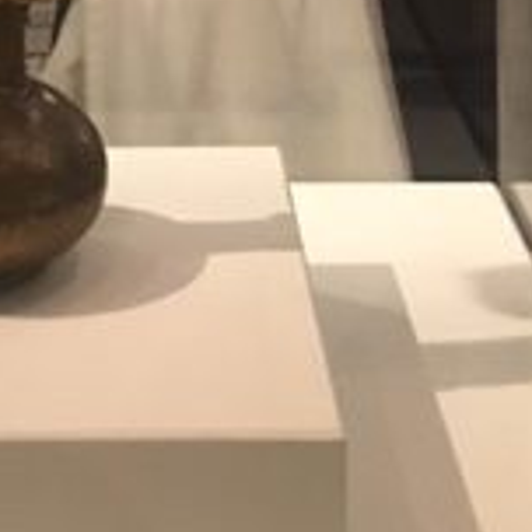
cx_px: 108
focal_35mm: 108
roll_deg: +0.8
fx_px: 1878
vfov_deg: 14.4
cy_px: -392
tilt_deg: -4.4
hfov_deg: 16.0
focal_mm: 4.15
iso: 200
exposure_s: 1/25
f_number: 2.2
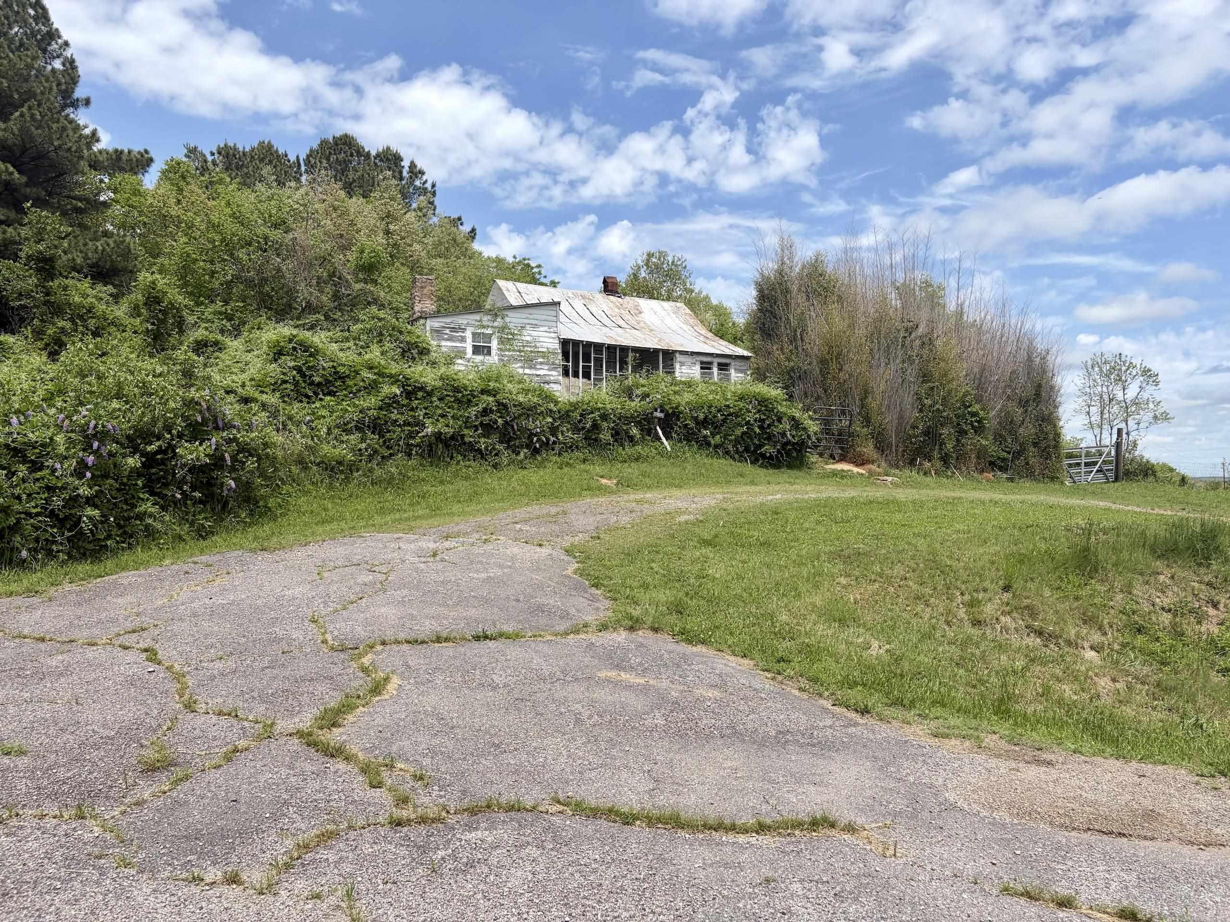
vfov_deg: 53.1
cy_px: 461
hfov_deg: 67.3
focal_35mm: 26
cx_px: 615
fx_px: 924
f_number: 1.6
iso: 50
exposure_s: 1/3831
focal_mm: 5.96
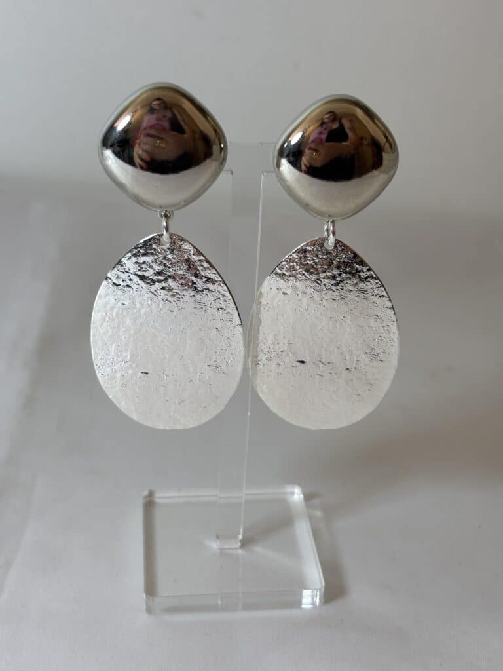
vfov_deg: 36.8
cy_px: 336
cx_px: 252
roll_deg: -2.8
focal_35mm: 52
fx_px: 1007
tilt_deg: -27.7
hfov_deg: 28.0
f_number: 1.6
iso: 25
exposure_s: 1/118
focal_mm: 5.96
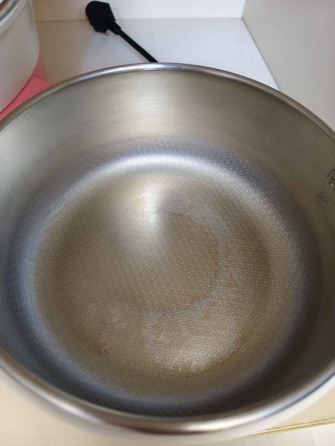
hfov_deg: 58.9
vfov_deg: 73.9
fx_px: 297
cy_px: 223
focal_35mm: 23
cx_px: 168
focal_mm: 5.56
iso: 1486
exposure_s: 1/33.3
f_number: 1.88
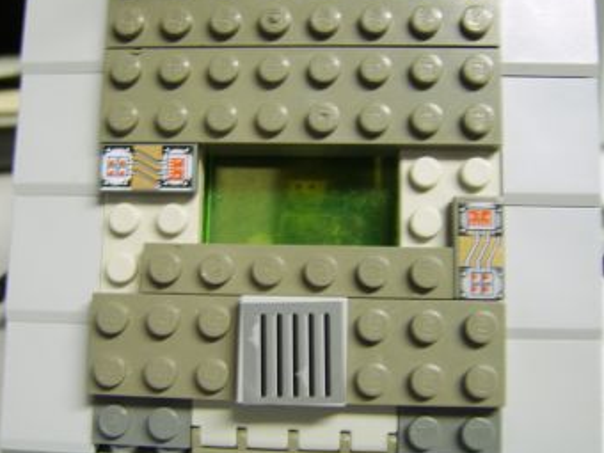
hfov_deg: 52.6
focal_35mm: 35
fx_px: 611
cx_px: 295
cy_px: 203
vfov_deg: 40.6
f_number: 2.7
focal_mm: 8.13
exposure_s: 1/4
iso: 71
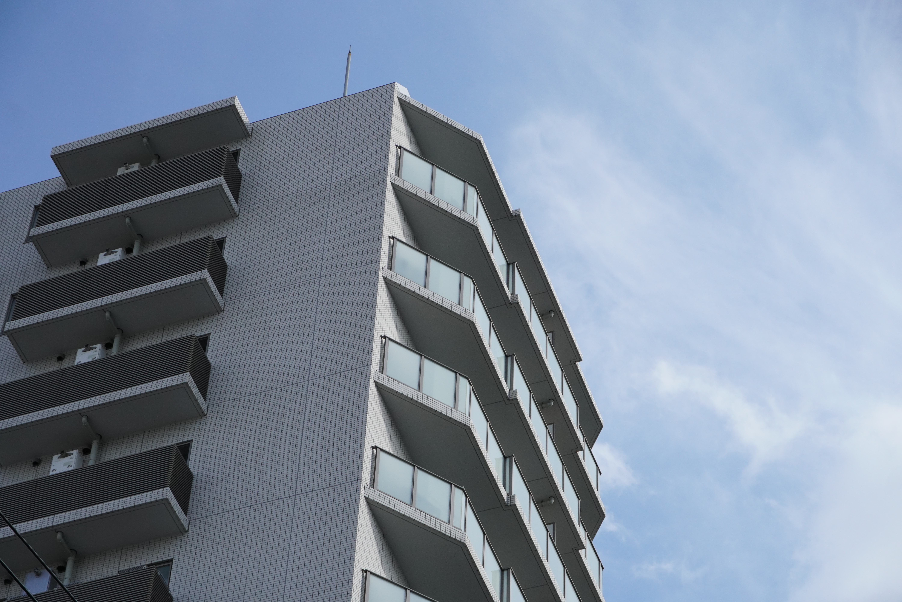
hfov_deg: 21.6
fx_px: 2368
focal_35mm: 94
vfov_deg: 14.5
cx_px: 451
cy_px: 301
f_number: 5.6
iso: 640
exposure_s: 1/3200
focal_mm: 63
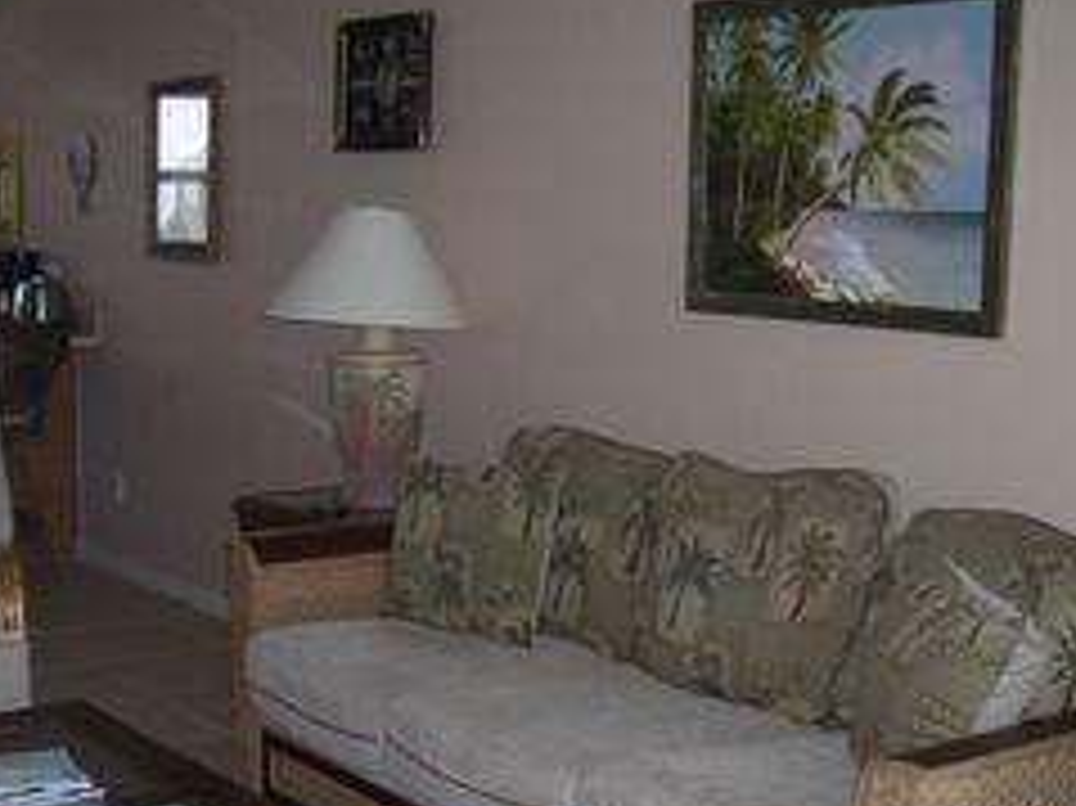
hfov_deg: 33.6
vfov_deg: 25.5
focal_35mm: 57
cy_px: 558
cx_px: 410
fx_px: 1771
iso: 80
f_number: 2.7
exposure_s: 1/60
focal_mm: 6
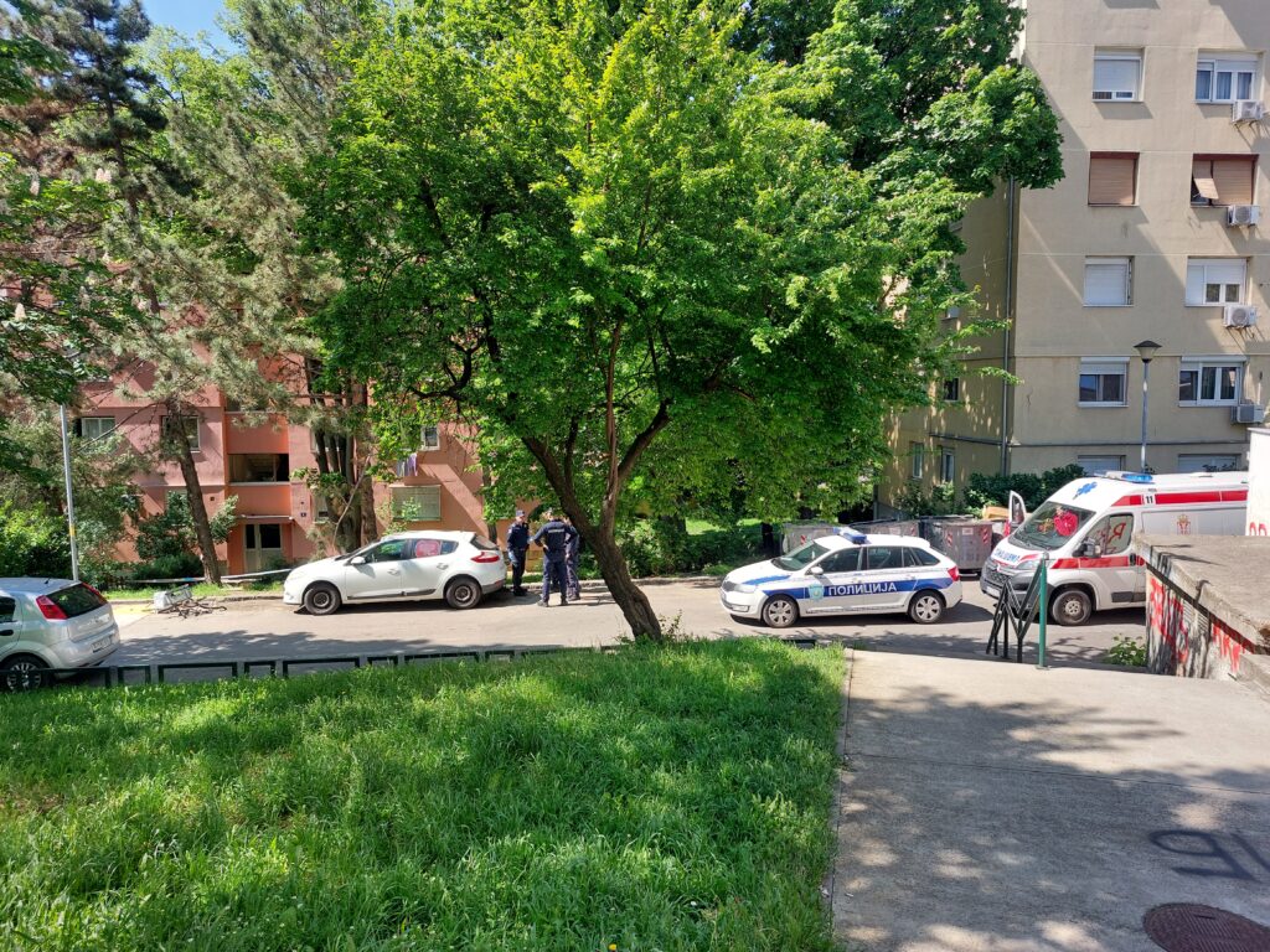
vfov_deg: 56.8
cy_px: 476
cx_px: 635
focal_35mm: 24
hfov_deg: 71.6
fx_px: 881
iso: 25
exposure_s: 1/278
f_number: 1.8
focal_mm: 5.23
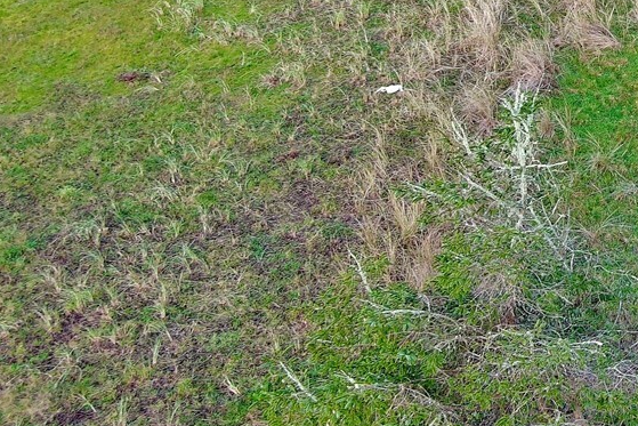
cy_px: -17
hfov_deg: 21.0
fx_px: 1560
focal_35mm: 88
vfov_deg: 15.2
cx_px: 834
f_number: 2.8
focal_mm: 10.57
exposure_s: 1/158
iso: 100
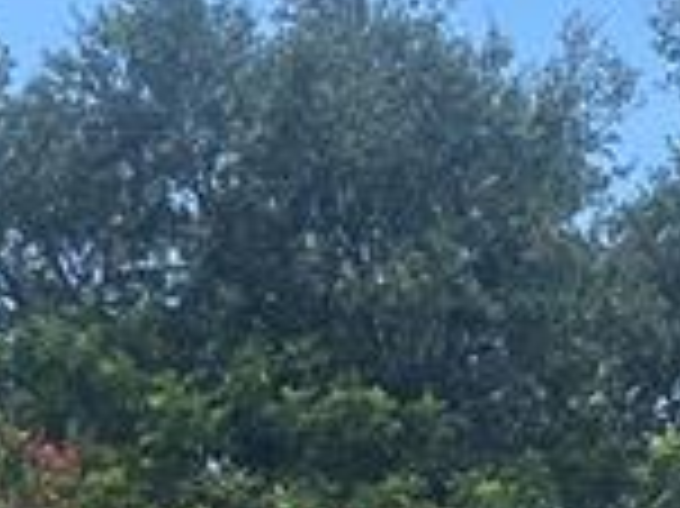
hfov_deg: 11.1
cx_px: 9
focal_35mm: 176
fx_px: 3455
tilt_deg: -3.9
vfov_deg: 7.9
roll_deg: -0.9
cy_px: 1146
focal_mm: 4.25
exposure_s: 1/1653
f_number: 1.8
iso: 32
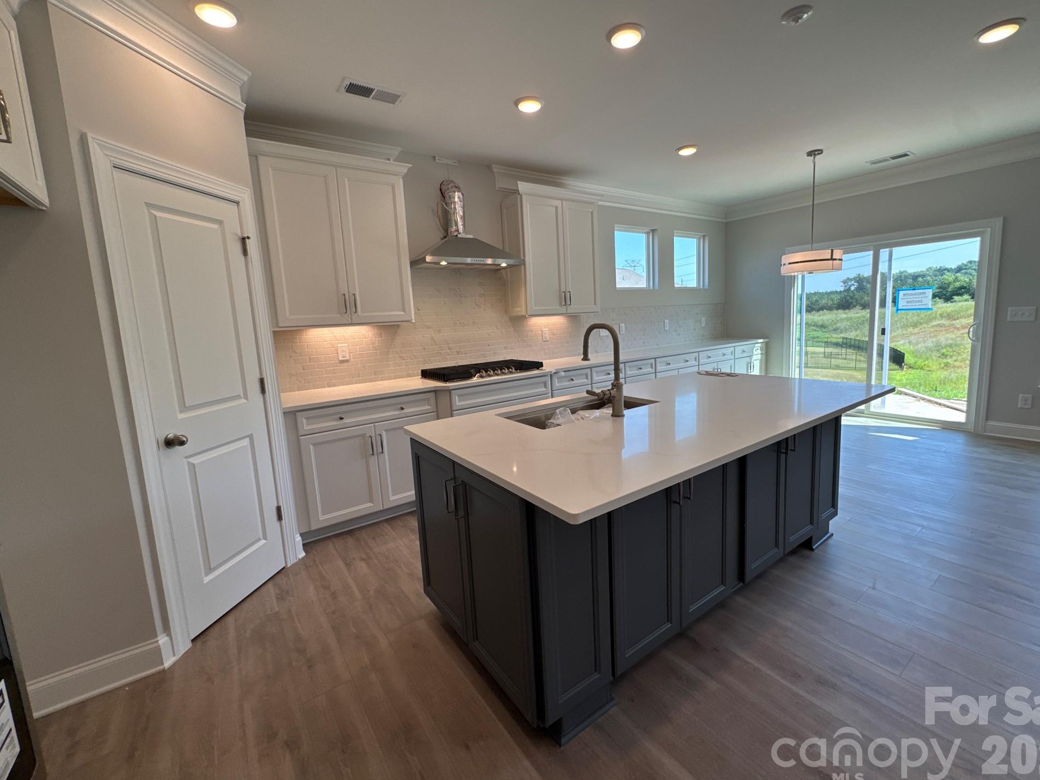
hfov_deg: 98.1
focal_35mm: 15
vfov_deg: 81.7
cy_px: 376
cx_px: 541
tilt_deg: -6.6
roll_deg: +4.0
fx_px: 451
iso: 50
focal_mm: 2.22
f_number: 2.2
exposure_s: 1/120
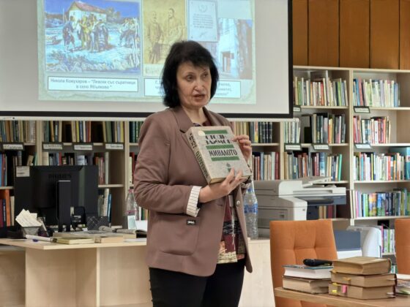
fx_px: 1184
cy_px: 154
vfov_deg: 14.8
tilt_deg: -0.6
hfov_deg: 19.6
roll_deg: +0.5
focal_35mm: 100
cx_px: 205
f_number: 2.8
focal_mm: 16.89
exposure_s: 1/60
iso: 500
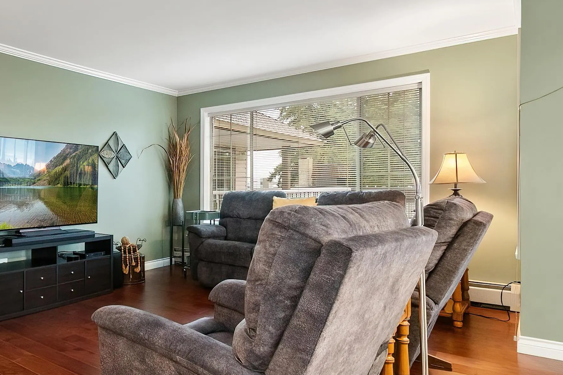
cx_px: 109
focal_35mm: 26
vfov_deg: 49.6
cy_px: 193
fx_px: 407
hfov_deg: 63.2
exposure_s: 1/15
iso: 320
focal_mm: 10
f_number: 7.1
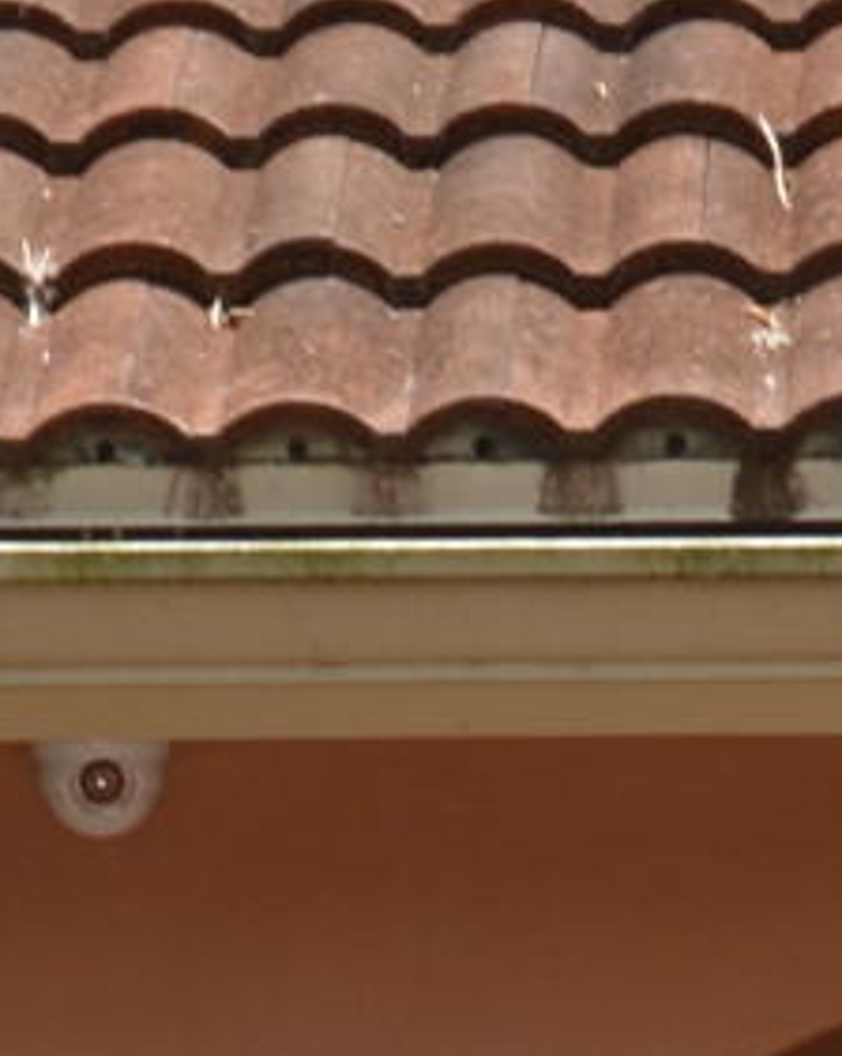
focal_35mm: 391
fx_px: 12206
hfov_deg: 3.9
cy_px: 2927
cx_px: 1417
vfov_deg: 4.8
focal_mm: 26
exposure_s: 1/200
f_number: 8
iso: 100
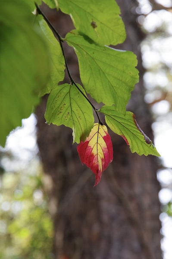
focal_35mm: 128
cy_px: 130
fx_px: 915
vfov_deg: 16.1
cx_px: 86
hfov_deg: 10.7
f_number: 5.6
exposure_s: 1/160
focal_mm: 85
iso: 1600
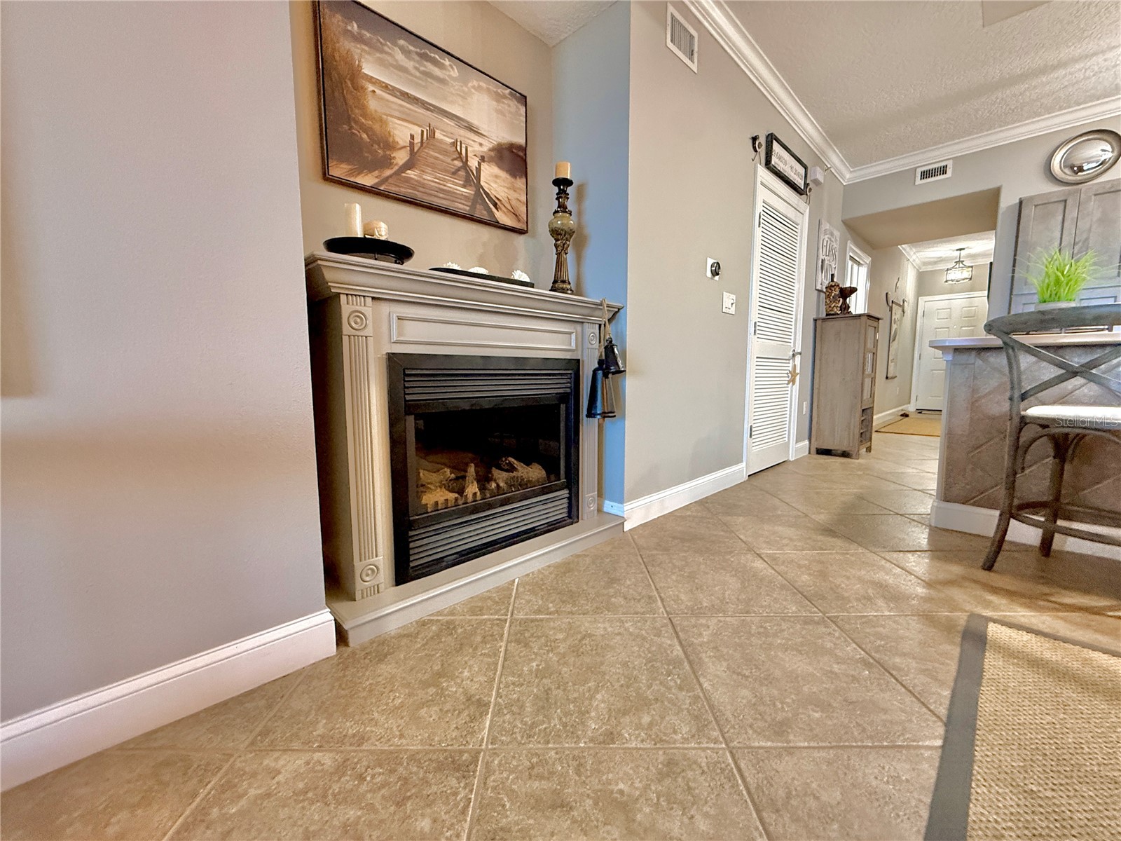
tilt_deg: -5.3
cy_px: 420
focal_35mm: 14
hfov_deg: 102.1
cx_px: 560
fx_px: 453
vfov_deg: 85.7
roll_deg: -0.2
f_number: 2.2
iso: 500
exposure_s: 1/60
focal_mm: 2.22
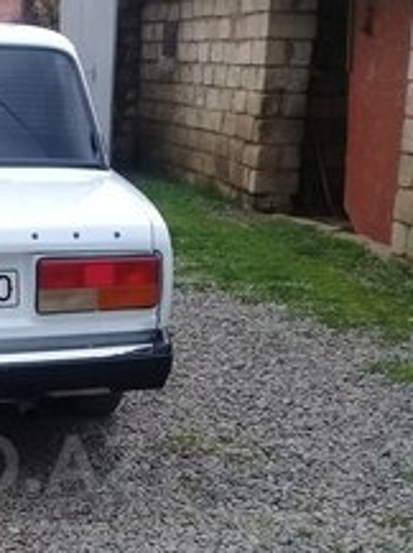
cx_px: -48
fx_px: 1133
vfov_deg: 26.8
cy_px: 464
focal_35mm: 71
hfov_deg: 19.7
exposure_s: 1/602
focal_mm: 3.3
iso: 50
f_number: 2.2
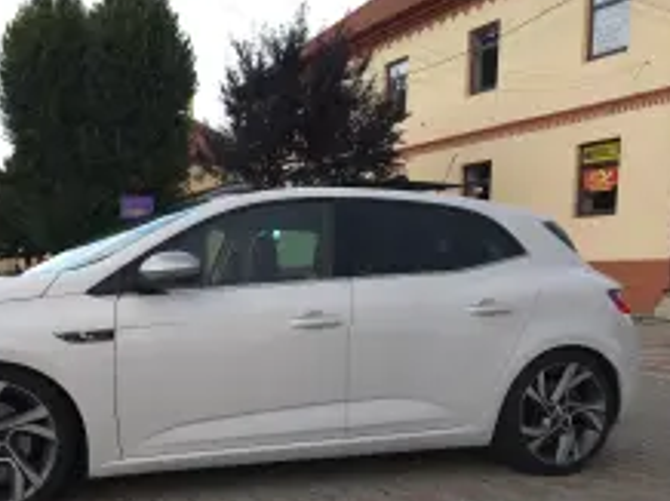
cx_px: 175
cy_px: 360
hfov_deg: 47.4
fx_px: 735
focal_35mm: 38
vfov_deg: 37.0
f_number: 1.7
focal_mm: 6.3
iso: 200
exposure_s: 1/60
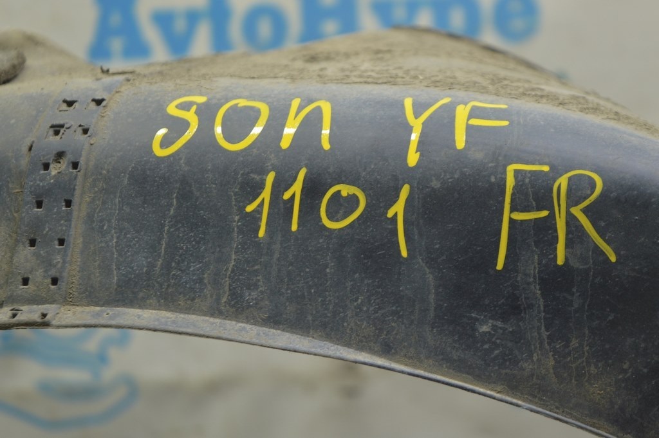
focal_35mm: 82
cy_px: 219
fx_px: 1509
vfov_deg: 16.5
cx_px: 330
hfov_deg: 24.6
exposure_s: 1/20
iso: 400
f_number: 5.6
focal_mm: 55
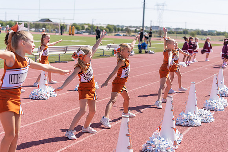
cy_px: 76
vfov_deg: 19.5
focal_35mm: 70
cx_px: 114
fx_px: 443
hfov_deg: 28.8
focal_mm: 70
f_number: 3.5
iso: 125
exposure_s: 1/1600
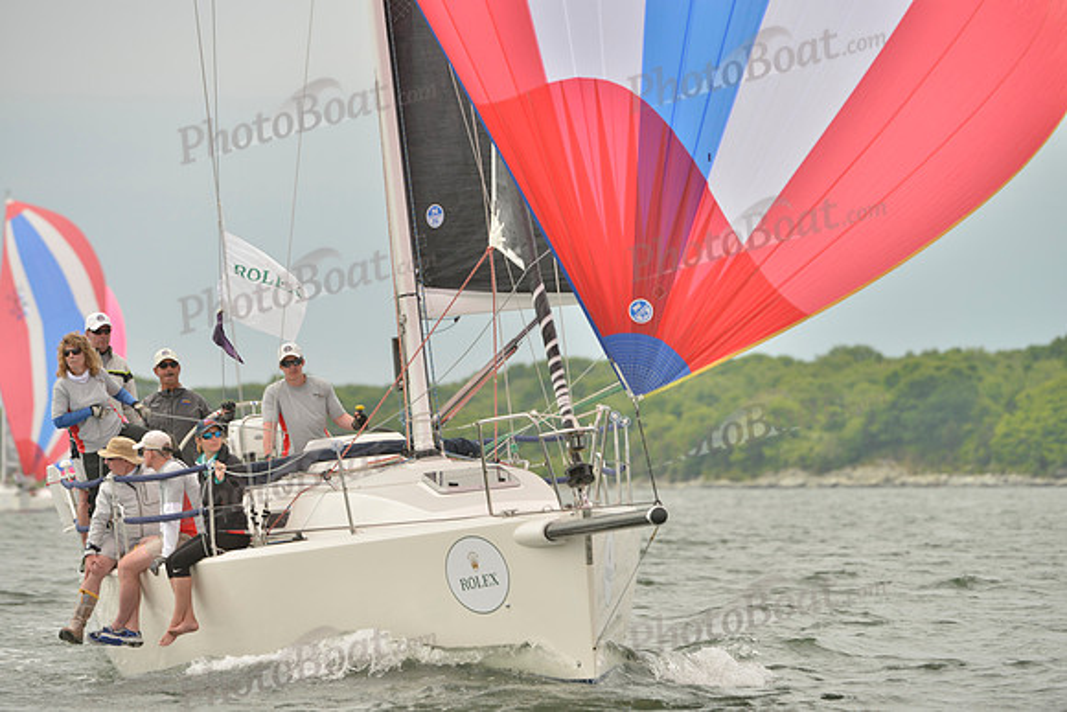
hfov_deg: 5.9
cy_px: 356
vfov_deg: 3.9
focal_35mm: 350
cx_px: 534
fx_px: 10376
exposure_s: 1/800
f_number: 6.3
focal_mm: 350
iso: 400
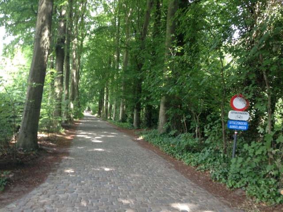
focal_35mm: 33
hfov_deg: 55.4
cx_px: 142
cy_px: 106
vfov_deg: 42.9
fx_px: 270
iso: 32
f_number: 2.4
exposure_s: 1/25
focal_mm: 3.3
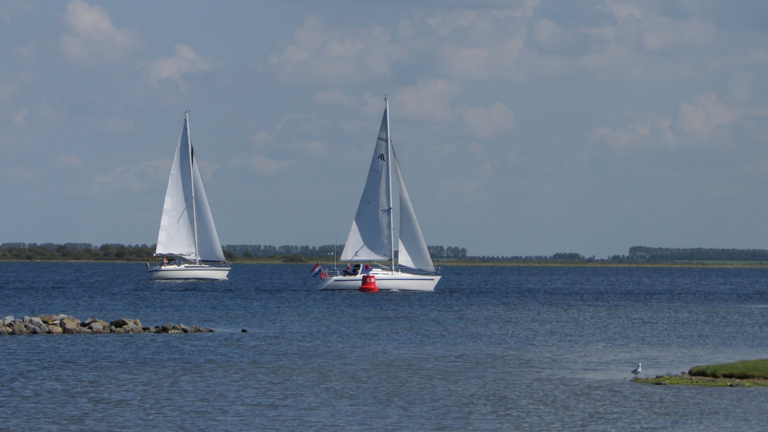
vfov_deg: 6.6
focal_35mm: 184
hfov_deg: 11.7
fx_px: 3750
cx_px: 506
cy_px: 51
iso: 100
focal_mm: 55
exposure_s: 1/320
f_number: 13
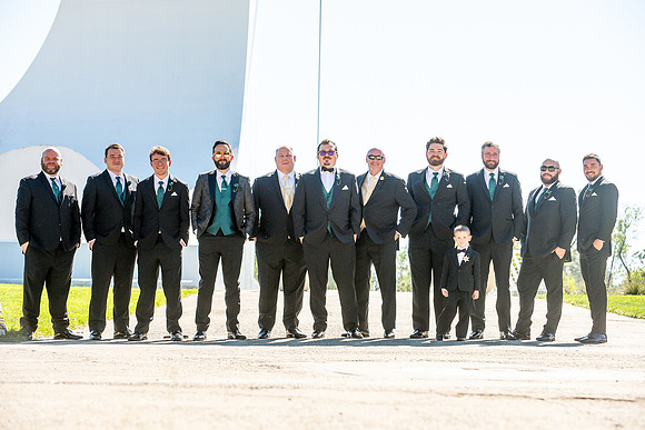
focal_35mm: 109
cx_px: 322
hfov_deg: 18.8
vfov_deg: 12.6
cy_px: 215
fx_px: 1947
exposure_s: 1/1600
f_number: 5.6
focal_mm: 105
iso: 400
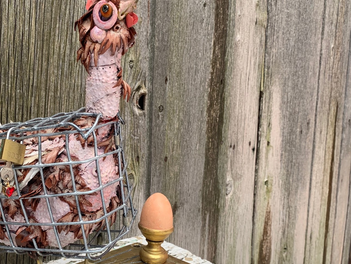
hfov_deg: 45.2
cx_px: 121
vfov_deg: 35.0
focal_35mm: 41
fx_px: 416
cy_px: 162
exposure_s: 1/122
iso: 40
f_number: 1.8
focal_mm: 4.25
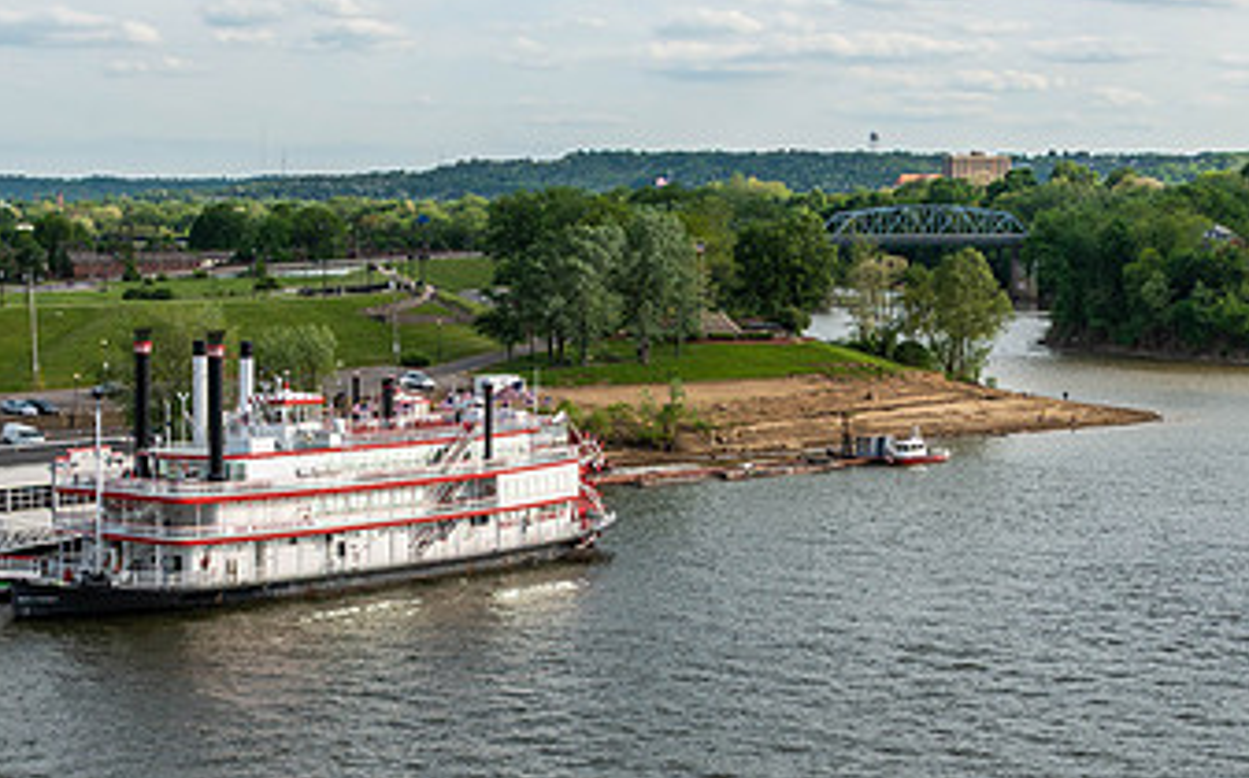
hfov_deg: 25.8
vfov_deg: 16.3
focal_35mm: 80
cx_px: 520
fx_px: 2721
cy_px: 353
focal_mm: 34
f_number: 10
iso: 100
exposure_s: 1/200
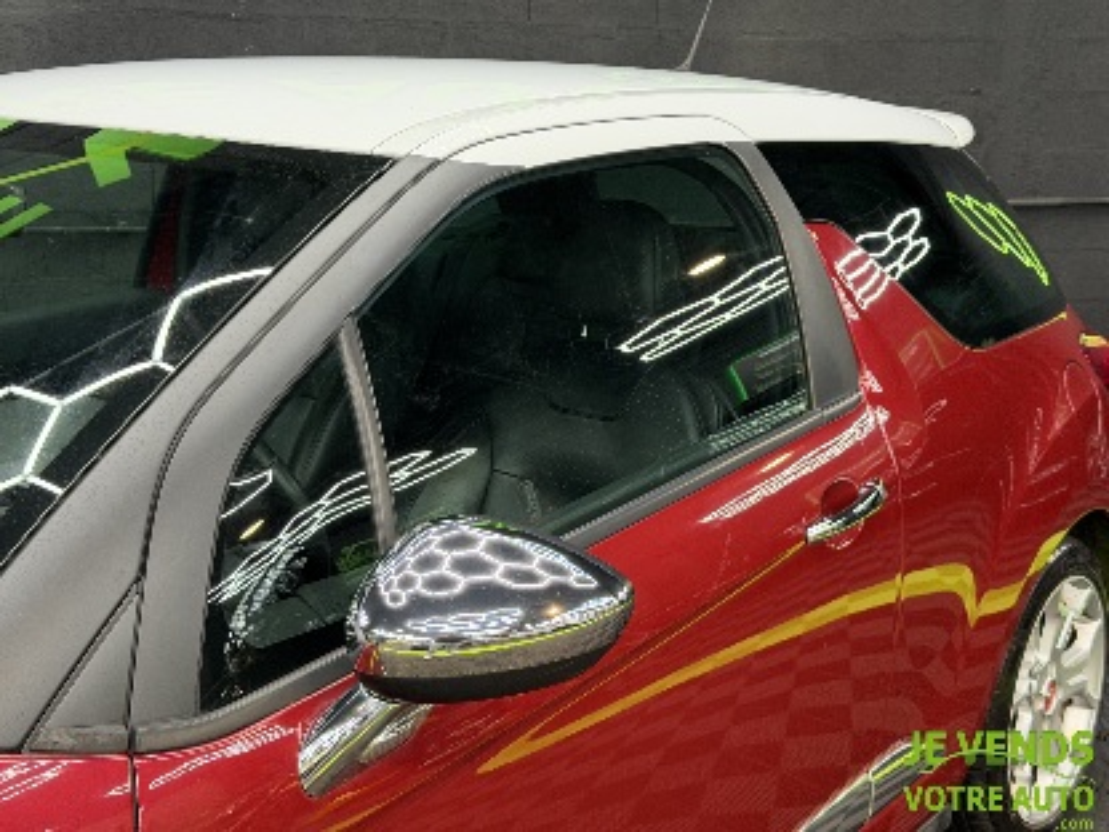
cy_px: 416
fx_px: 1538
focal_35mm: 48
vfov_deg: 30.3
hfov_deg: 39.7
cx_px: 554
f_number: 1.78
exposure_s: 1/60
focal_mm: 6.76
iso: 250
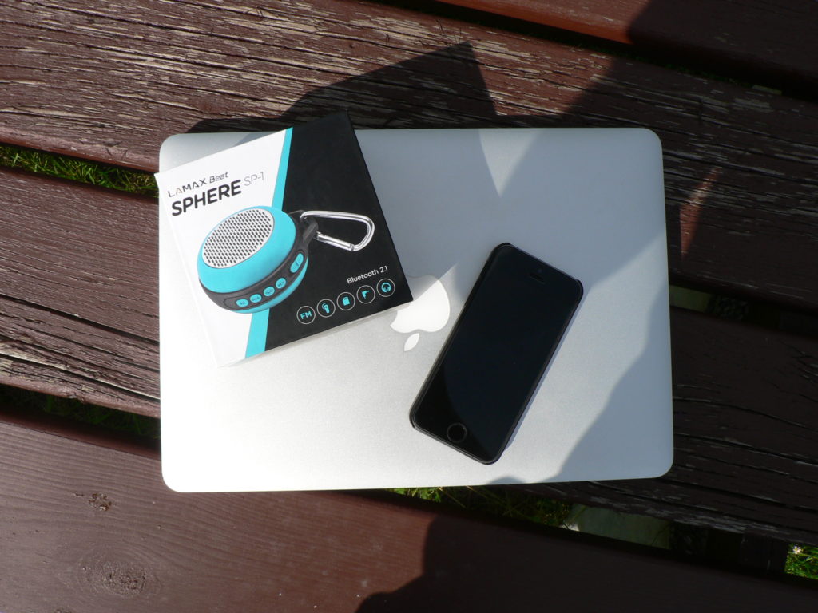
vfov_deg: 39.7
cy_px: 306
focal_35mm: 36
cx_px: 409
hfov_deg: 51.4
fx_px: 851
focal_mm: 6
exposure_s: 1/400
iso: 80
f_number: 5.6
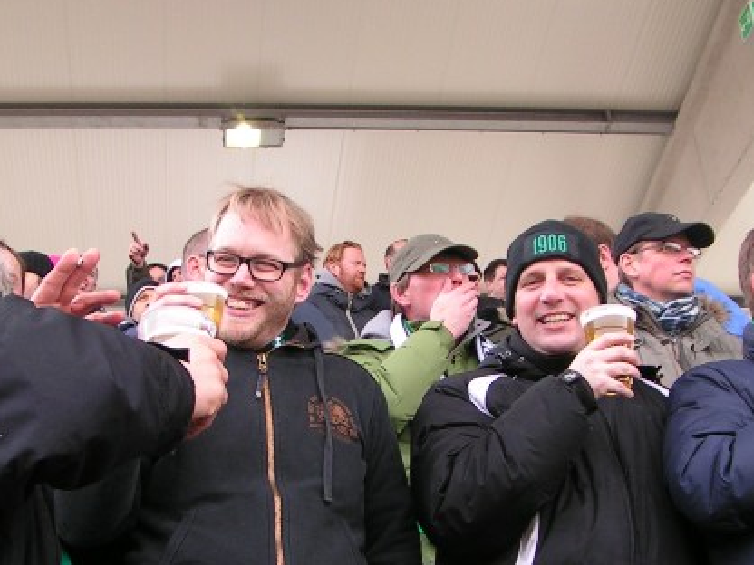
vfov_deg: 20.1
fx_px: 1590
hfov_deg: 26.7
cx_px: 332
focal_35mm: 73
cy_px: 386
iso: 50
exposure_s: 1/100
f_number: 4
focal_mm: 5.8
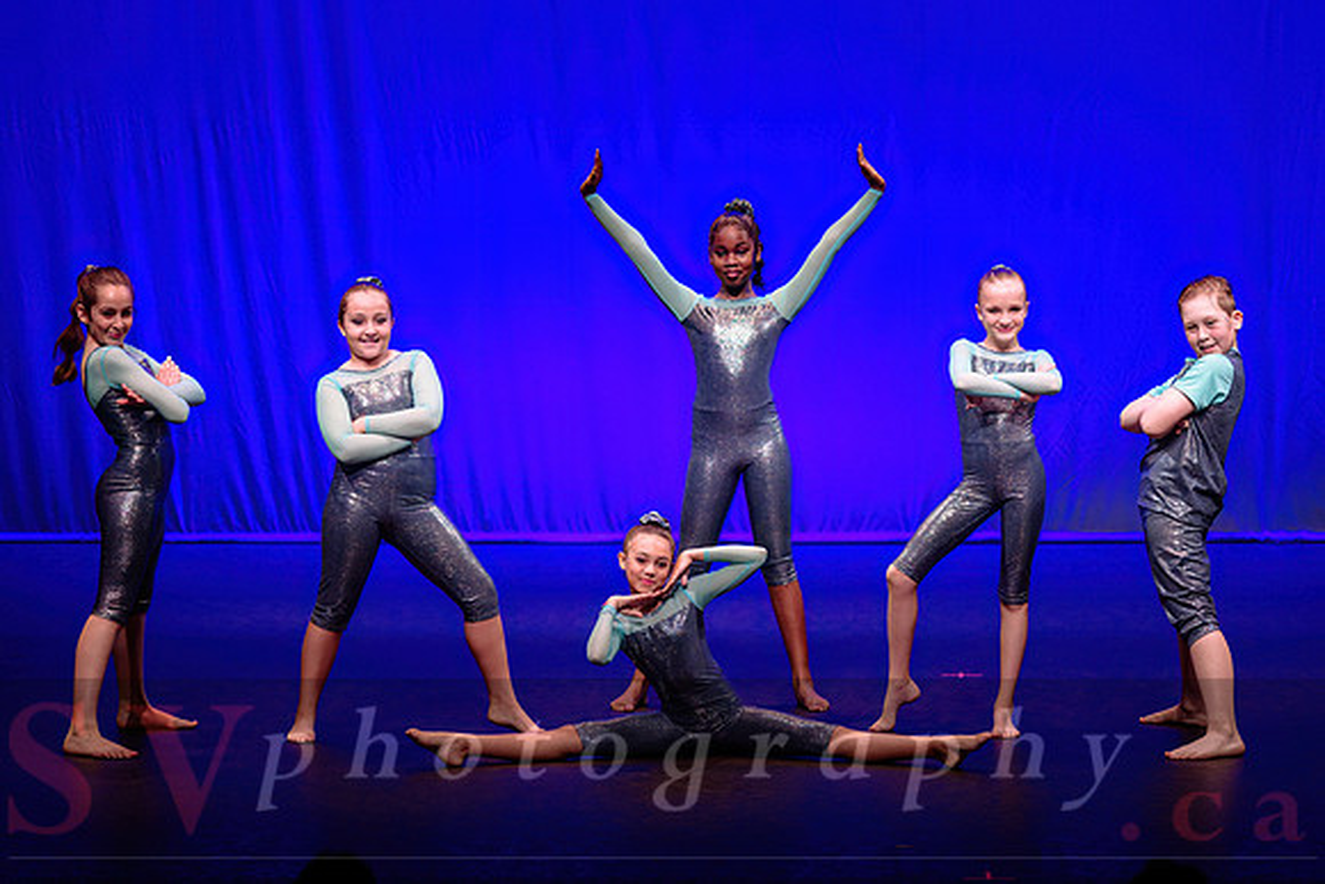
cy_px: 364
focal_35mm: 145
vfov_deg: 9.4
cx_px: 716
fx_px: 5353
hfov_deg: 14.1
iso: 1600
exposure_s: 1/400
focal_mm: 122
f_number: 2.8
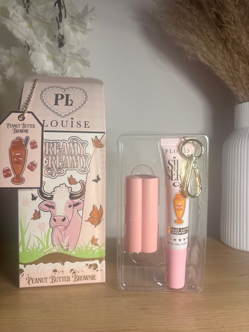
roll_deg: +0.6
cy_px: 166
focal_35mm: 26
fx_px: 249
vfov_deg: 67.3
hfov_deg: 53.1
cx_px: 124
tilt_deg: +0.8
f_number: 1.6
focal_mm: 5.96
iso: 80
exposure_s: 1/118
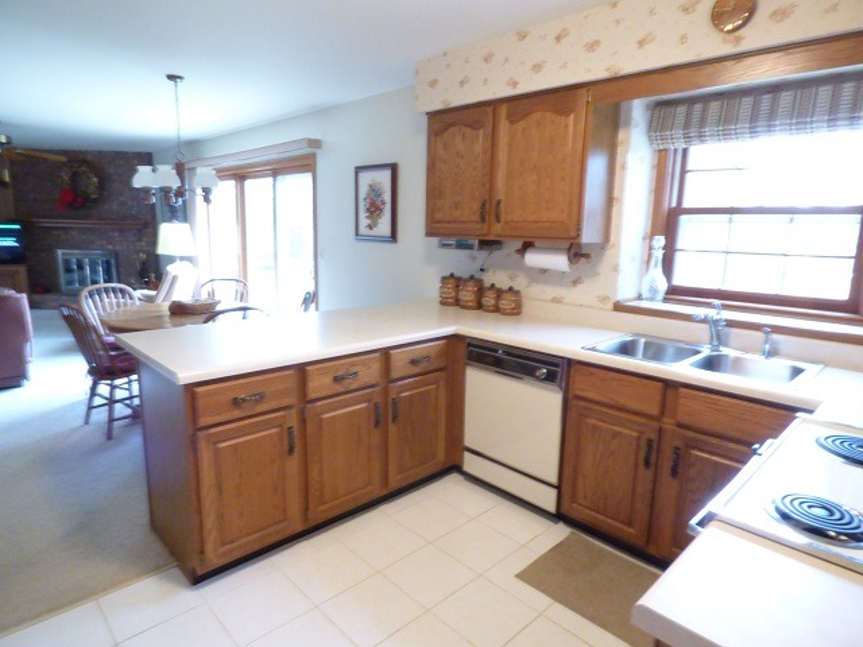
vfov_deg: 66.0
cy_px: 324
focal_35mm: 20
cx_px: 432
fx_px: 499
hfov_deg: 81.7
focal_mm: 3.58
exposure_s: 1/4
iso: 640
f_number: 7.1
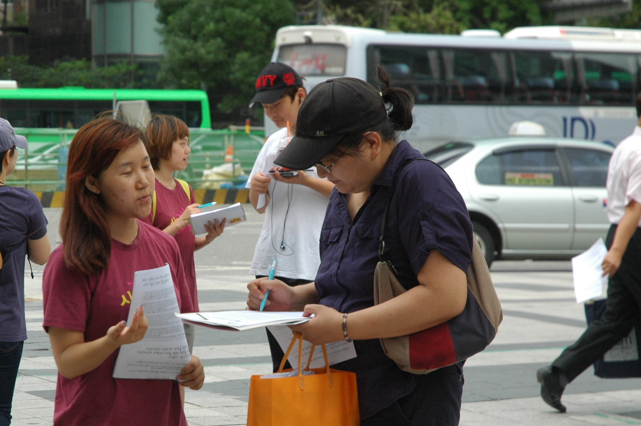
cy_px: 284
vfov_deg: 9.1
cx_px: 207
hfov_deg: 13.7
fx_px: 2668
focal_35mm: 150
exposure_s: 1/400
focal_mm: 70
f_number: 5
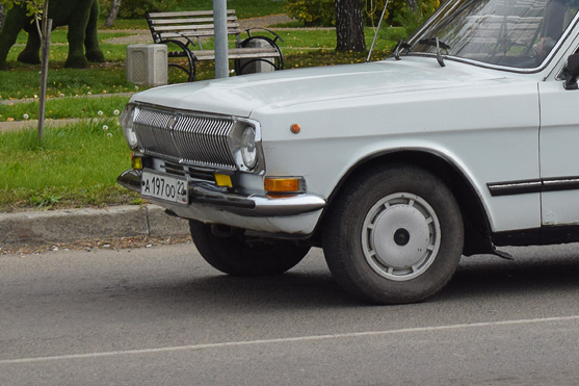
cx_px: 581
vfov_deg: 8.1
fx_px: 2701
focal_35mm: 168
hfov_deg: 12.1
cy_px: -5
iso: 400
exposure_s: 1/1250
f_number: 7.1
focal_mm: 52
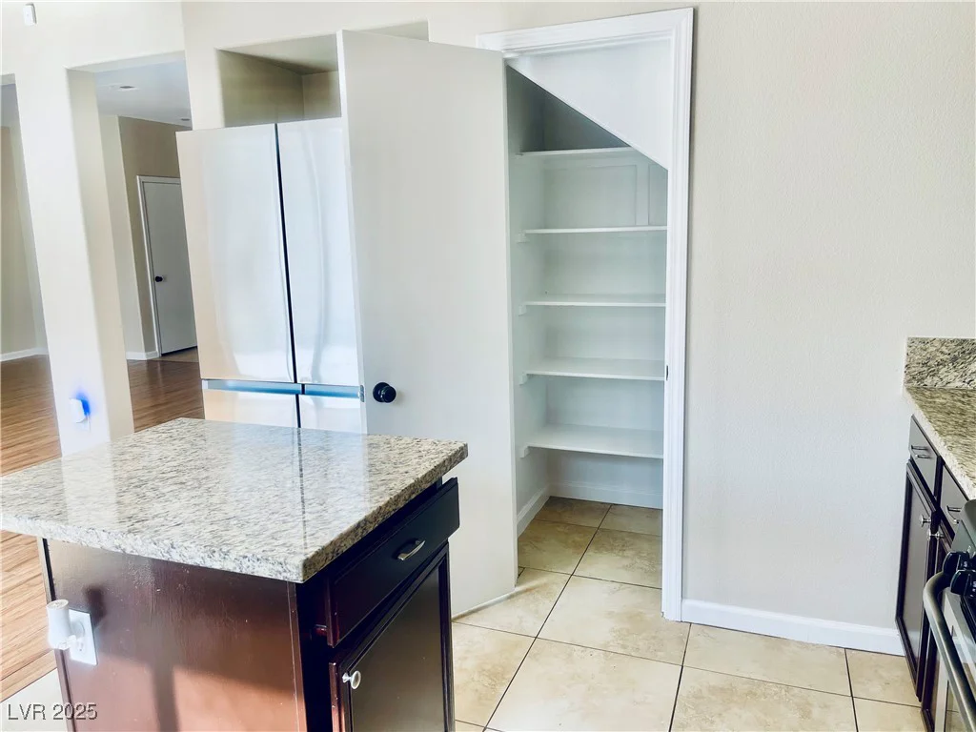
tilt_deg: -10.0
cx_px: 488
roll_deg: +1.5
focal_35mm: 25
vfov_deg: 54.9
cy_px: 366
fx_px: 705
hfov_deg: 69.4
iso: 32
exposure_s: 1/122
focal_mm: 5.1
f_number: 1.6
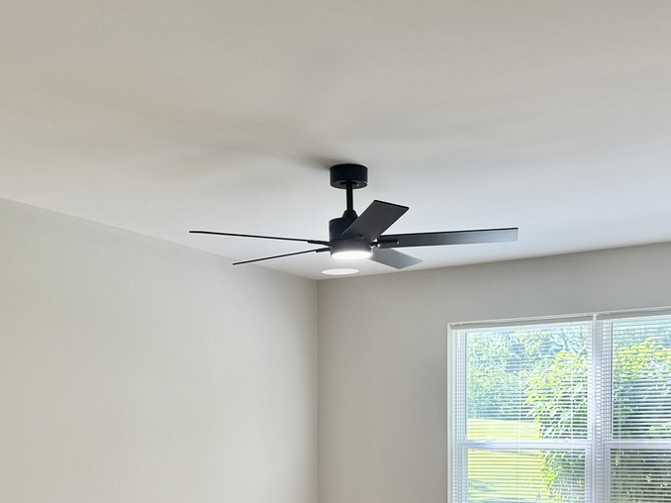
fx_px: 988
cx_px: 360
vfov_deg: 27.4
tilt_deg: -0.3
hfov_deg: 37.5
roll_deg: -0.1
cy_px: 463
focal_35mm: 51
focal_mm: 6.76
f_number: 1.78
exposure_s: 1/237
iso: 125
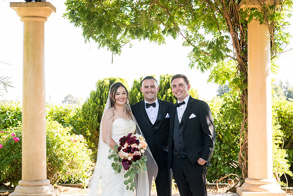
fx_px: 570
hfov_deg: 28.8
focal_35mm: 70
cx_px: 146
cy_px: 98
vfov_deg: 19.5
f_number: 6.3
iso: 2000
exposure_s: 1/500
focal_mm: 70
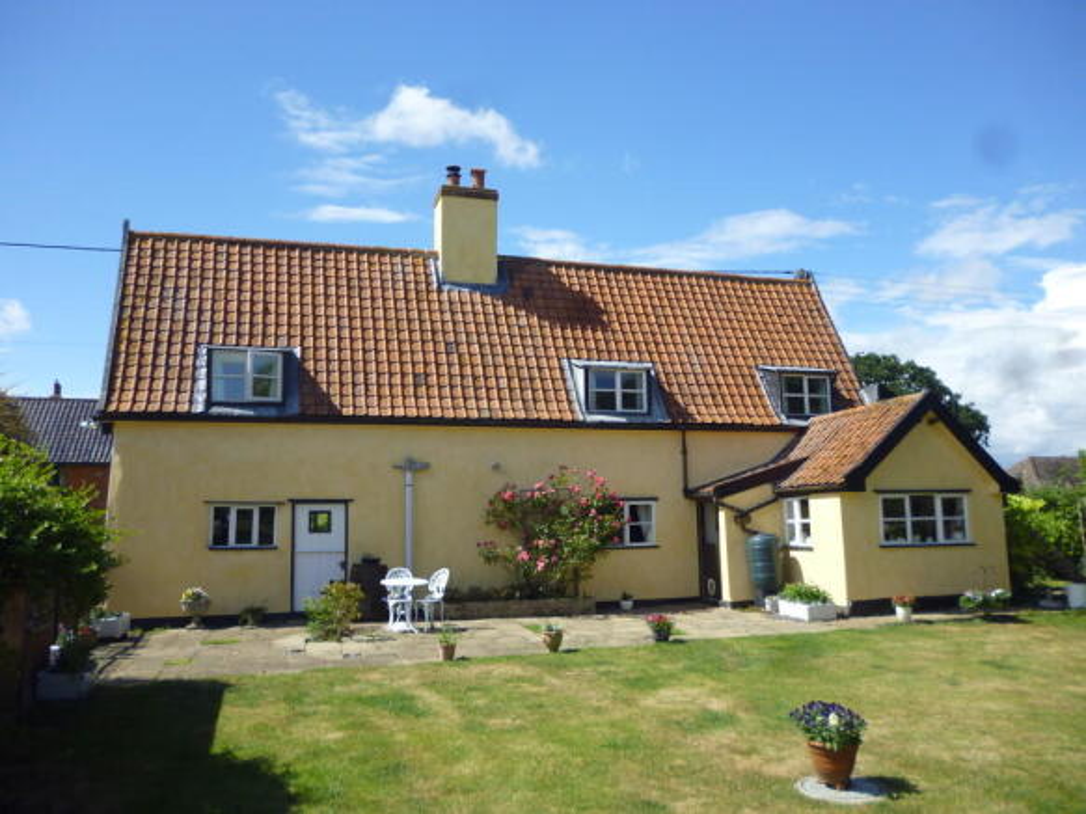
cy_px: 407
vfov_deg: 49.7
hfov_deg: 63.5
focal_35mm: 28
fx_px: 878
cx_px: 543
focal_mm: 5
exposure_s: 1/100
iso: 100
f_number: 9
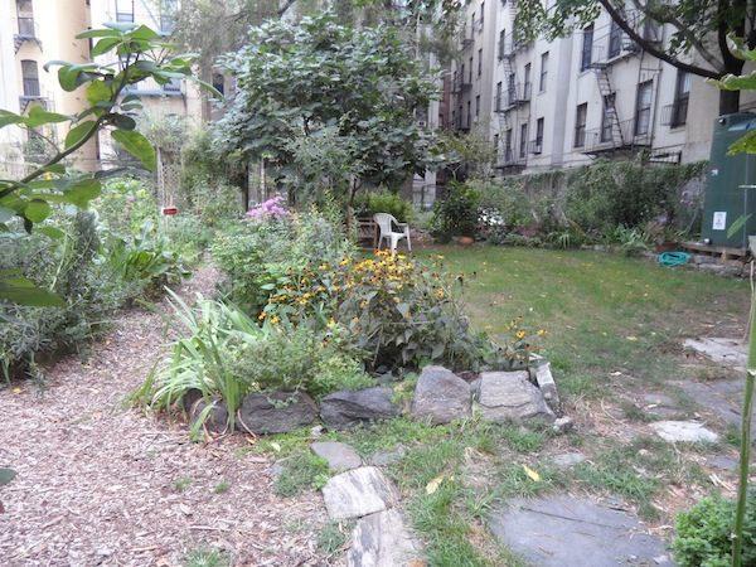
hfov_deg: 71.6
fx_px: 524
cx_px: 378
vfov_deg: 56.8
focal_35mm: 24
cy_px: 284
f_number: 2.9
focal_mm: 4.1
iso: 100
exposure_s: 1/60
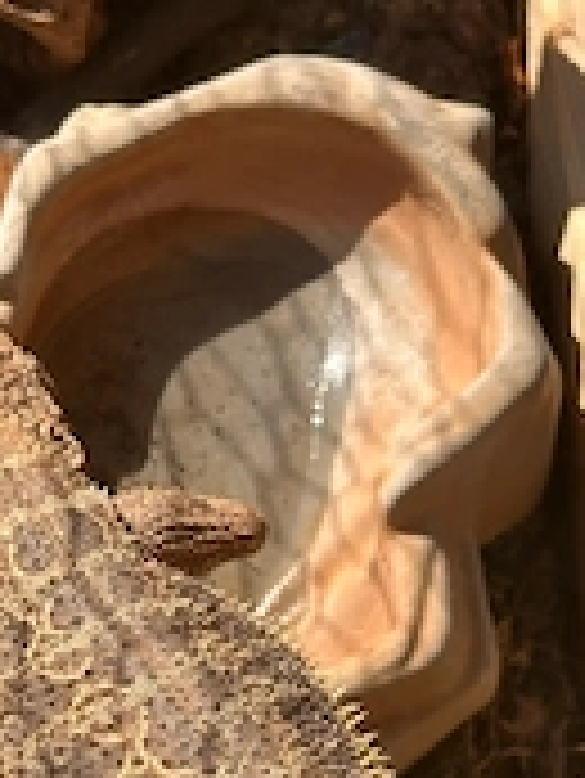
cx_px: 144
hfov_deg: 13.3
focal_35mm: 111
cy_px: 666
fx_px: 2498
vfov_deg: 17.5
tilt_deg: -64.7
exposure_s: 1/2976
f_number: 1.78
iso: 64
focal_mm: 6.86
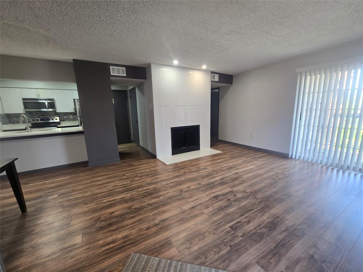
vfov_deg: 89.9
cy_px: 136
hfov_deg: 106.2
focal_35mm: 13
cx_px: 182
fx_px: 136
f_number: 2.2
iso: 125
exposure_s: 1/60
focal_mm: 2.2
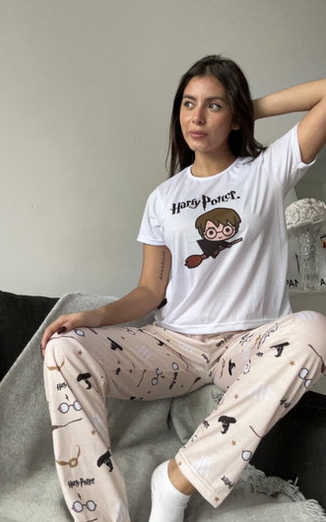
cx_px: 187
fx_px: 455
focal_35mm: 32
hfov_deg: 39.3
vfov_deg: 59.7
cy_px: 261
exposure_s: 1/60
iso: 250
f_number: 1.9
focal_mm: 2.69
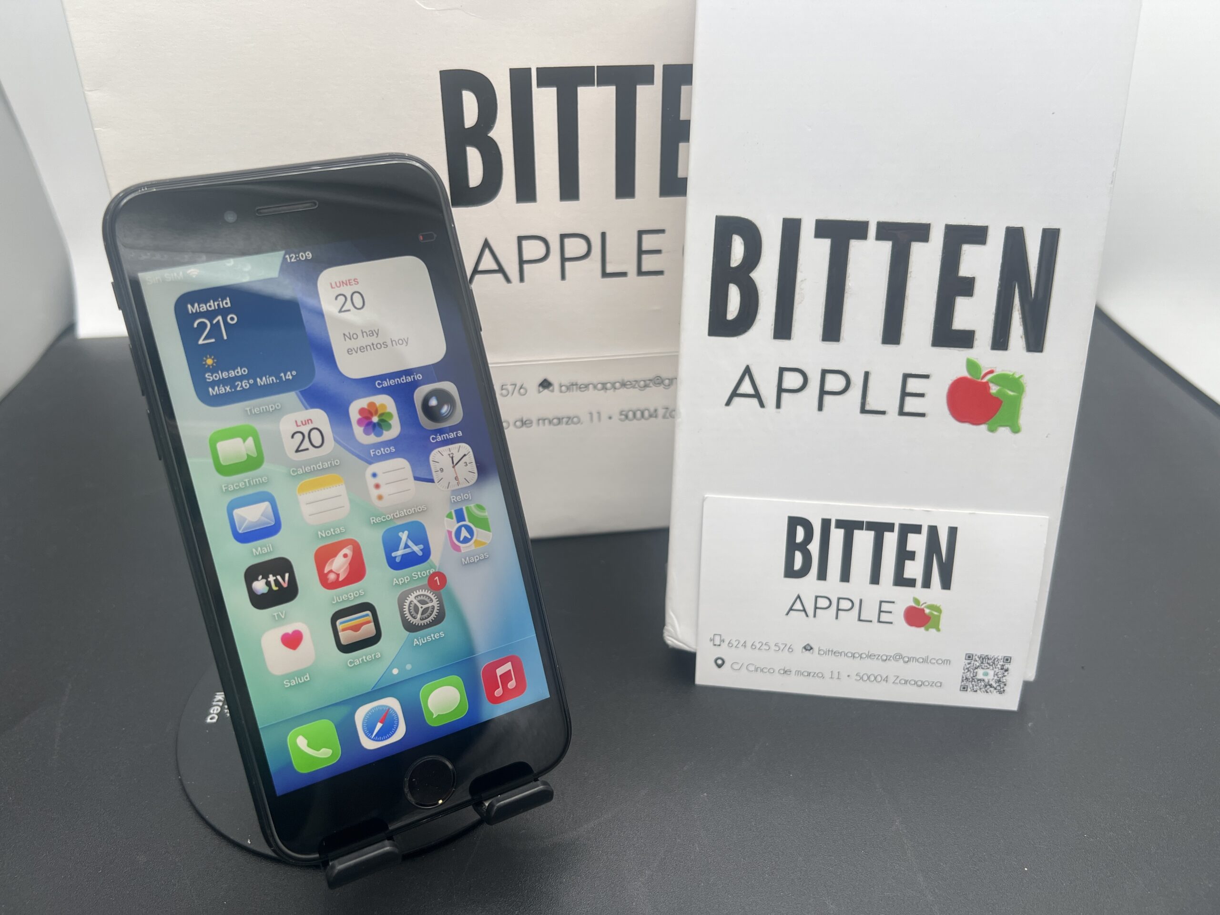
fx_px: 916
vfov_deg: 53.1
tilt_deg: -34.7
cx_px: 610
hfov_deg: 67.3
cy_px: 458
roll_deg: +0.7
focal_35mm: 26
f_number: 1.5
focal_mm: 5.7
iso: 50
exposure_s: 1/379
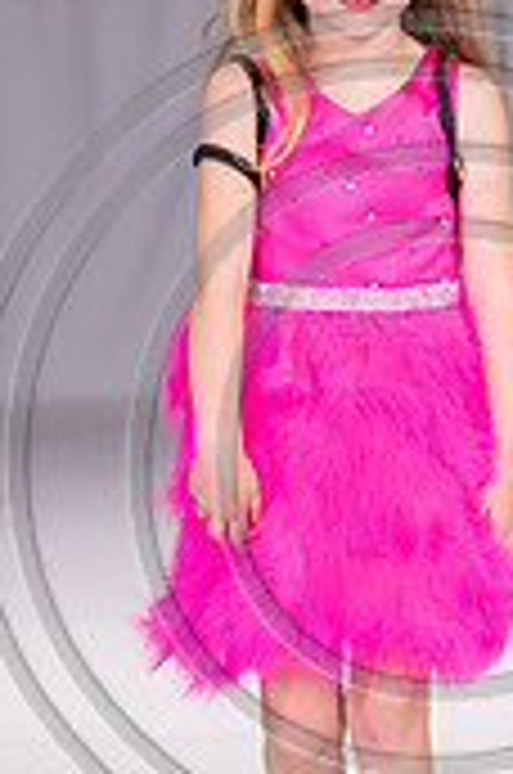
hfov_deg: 3.2
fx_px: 9271
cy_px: 459
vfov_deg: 4.8
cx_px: 412
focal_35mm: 432
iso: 2000
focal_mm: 165
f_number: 5.6
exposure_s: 1/400
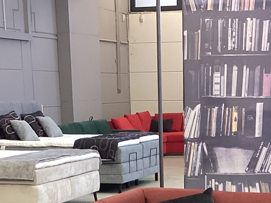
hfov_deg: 18.9
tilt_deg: -17.3
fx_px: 814
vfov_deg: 13.3
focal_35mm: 104
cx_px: 165
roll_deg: +0.1
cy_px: 317
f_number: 2.4
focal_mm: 3.3
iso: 200
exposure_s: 1/50
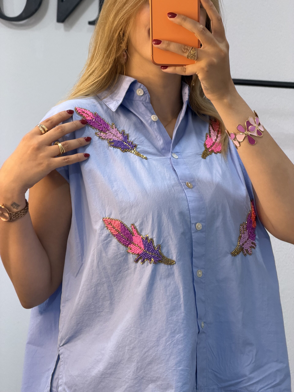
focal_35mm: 100
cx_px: 147
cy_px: 196
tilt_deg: -19.6
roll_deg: -3.5
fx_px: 1132
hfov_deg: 14.8
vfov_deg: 19.6
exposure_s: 1/96
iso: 250
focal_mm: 16.89
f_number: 2.8
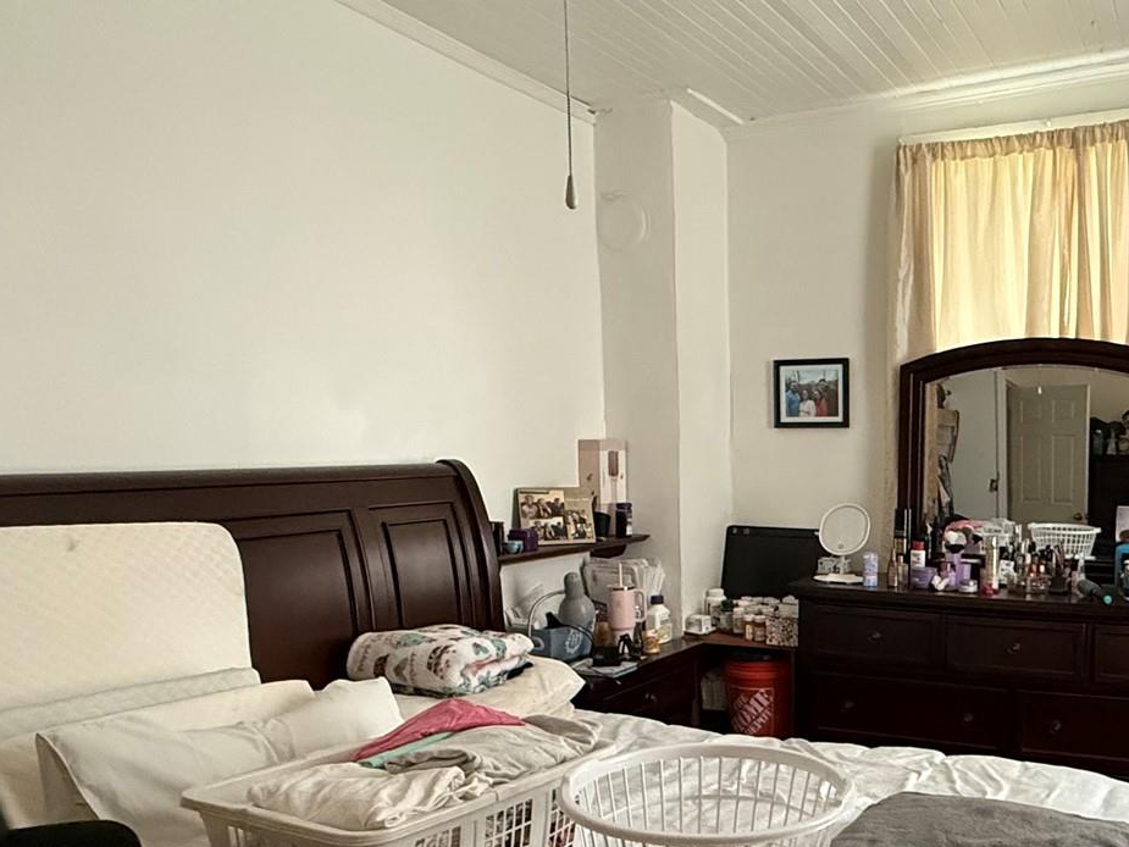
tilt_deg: -3.7
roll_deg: +0.7
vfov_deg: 45.1
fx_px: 1011
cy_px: 527
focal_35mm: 31
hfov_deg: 55.3
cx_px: 857
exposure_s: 1/60
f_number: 2.2
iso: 640
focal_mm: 2.22
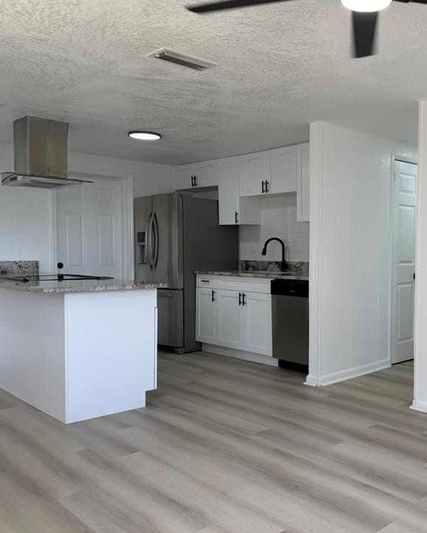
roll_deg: -0.3
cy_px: 268
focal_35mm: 33
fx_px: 521
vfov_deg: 54.2
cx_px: 330
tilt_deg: -2.7
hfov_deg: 42.9
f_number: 1.78
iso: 64
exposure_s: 1/164
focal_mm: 6.76
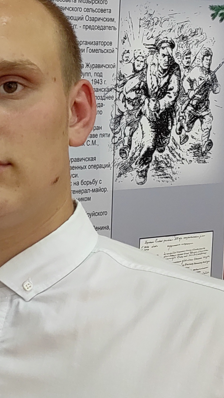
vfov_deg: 25.3
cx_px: -214
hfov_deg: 12.7
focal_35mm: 84
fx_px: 887
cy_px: 217
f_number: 1.79
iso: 314
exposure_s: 1/100
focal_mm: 4.7
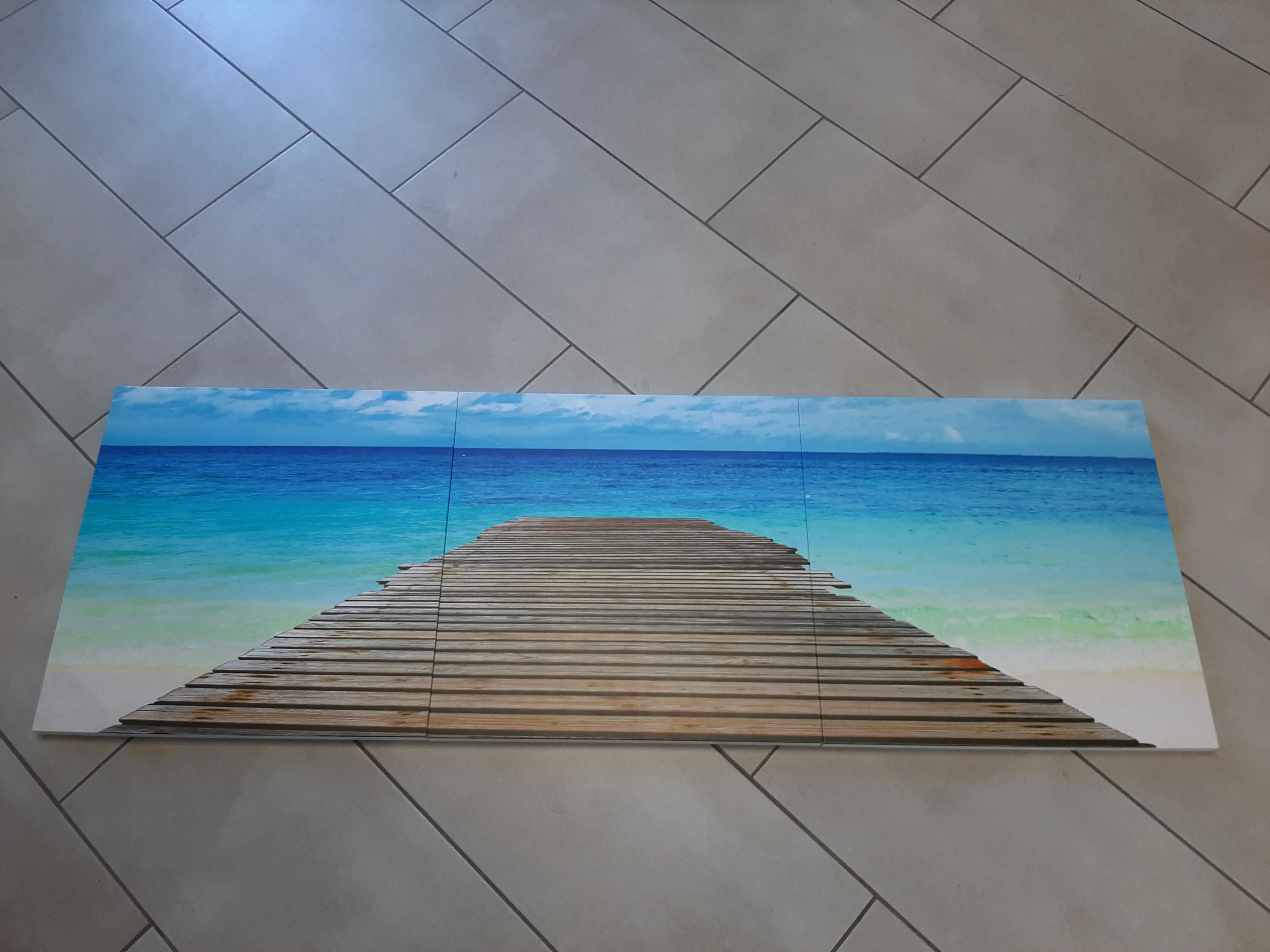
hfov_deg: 67.3
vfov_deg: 53.1
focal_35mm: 26
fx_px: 954
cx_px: 635
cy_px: 476
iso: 64
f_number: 1.7
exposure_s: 1/100
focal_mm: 3.93
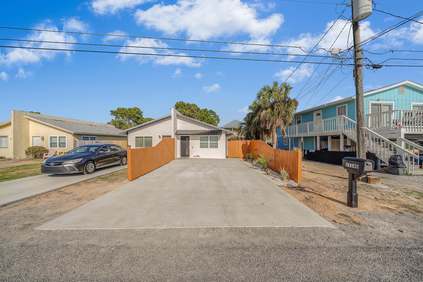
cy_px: 141
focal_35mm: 12
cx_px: 212
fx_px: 141
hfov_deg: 112.6
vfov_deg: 90.0
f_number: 5.6
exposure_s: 1/1600
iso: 100
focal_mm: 12
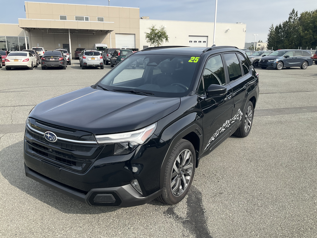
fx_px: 266
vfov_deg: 48.2
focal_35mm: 29
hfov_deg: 61.7
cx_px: 158
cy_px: 119
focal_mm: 3
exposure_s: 1/1035
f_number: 1.8
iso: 25
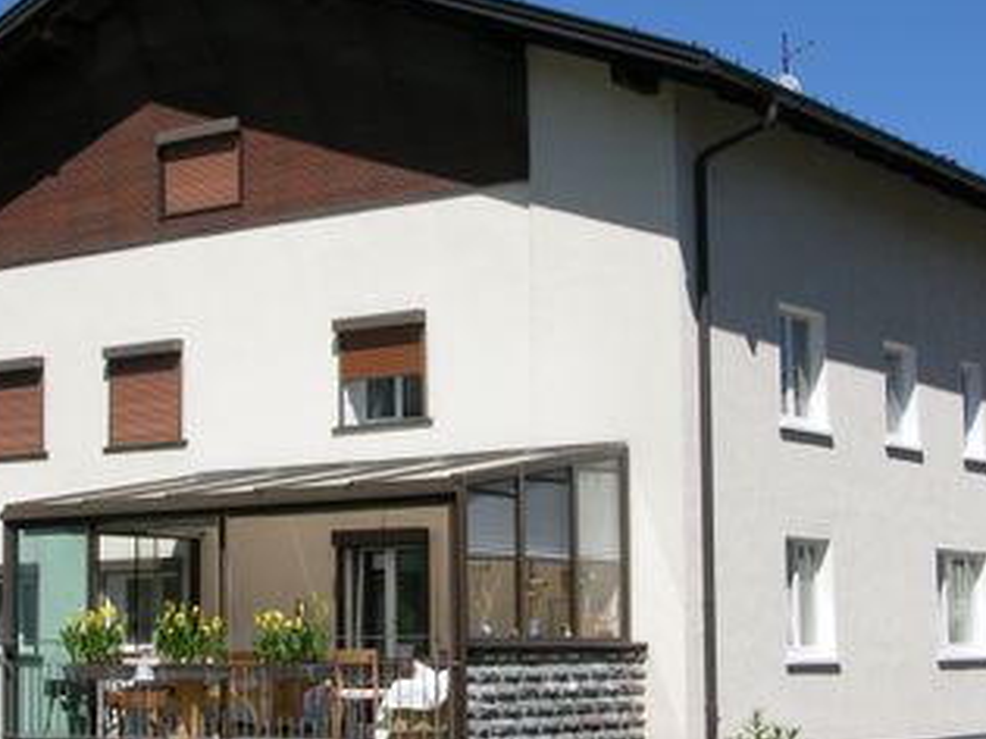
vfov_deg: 18.4
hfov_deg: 24.4
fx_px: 2278
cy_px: 445
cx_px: 391
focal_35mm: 80
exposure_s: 1/227
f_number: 7.3
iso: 50
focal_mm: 10.7
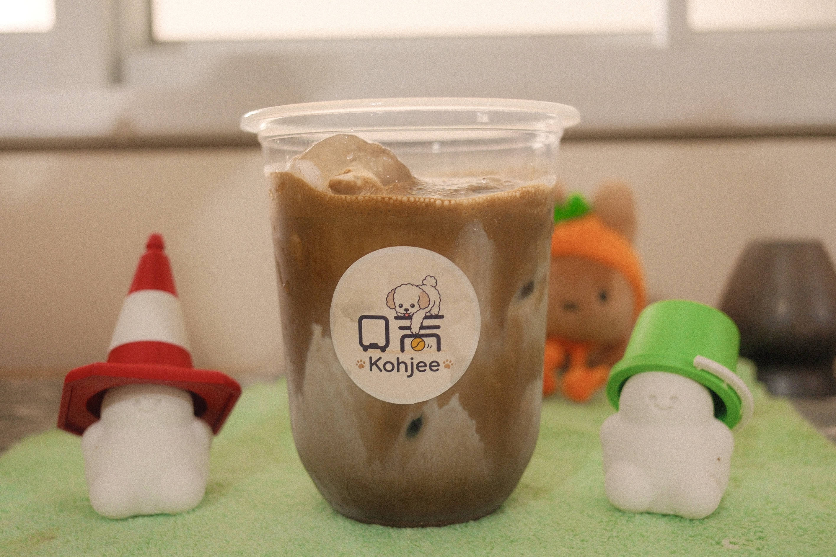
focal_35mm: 35
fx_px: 813
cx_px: 418
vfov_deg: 37.8
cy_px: 278
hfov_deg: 54.4
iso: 1250
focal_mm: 23
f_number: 2.8
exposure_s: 1/56
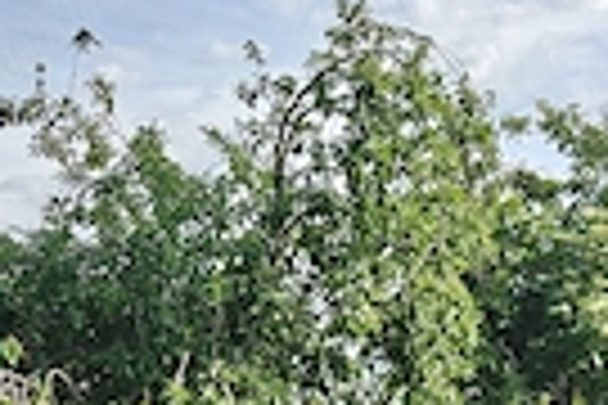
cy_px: 765
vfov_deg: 15.4
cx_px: 572
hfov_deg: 26.2
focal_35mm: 74
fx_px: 1250
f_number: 1.8
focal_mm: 5.59
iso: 80
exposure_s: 1/243
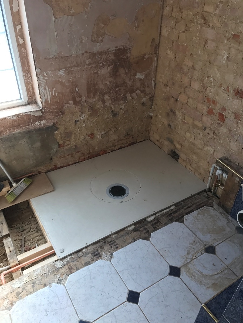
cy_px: 162
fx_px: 262
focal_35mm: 28
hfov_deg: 49.7
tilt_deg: -36.2
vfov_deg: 63.4
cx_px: 122
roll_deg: -2.3
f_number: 1.8
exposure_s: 1/100
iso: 25
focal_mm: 3.99
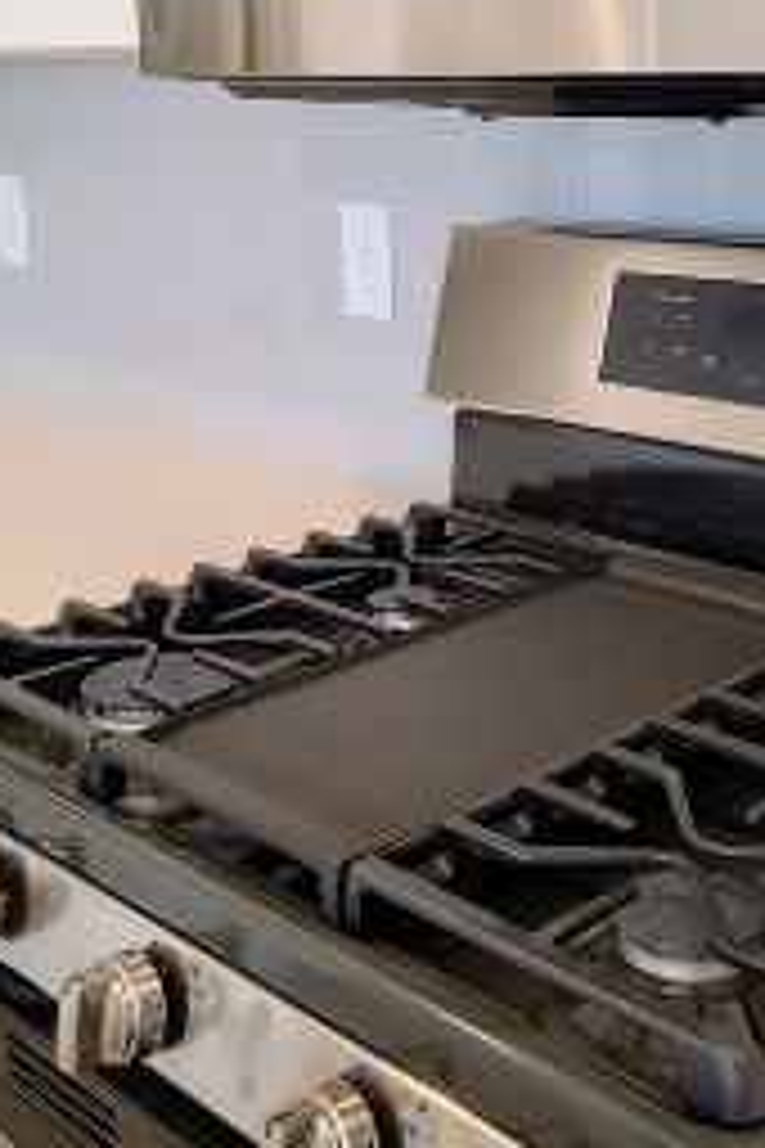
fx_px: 1562
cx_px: 572
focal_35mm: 49
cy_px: 392
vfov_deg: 39.9
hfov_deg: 27.2
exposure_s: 1/59
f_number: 1.8
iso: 100
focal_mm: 7
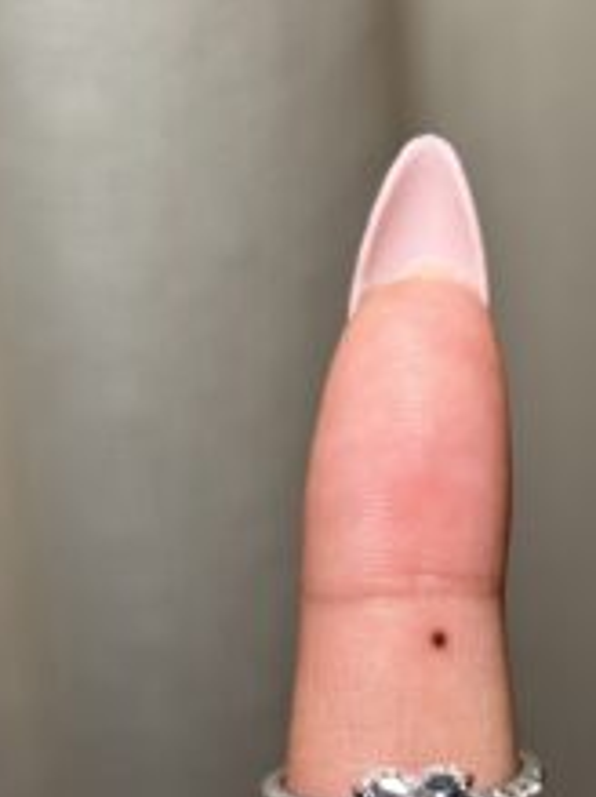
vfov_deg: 20.6
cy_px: 488
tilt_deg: -42.2
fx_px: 2183
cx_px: 385
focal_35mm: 95
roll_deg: +5.7
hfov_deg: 15.5
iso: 32
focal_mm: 5.96
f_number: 1.6
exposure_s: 1/60
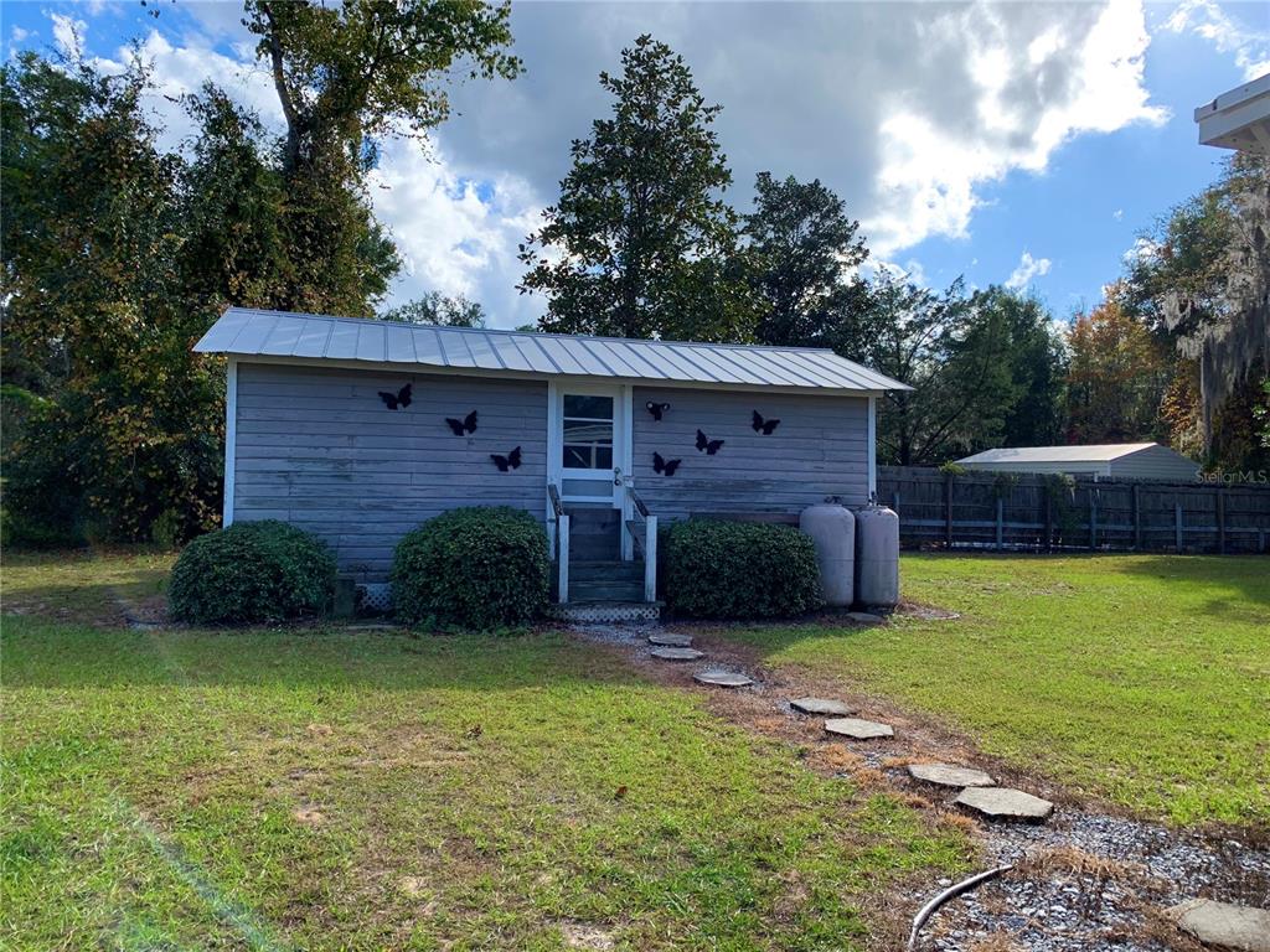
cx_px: 635
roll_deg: -1.6
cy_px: 476
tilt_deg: +1.3
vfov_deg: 53.1
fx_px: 954
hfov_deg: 67.3
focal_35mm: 26
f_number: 1.8
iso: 25
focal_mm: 4.25
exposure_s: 1/1447
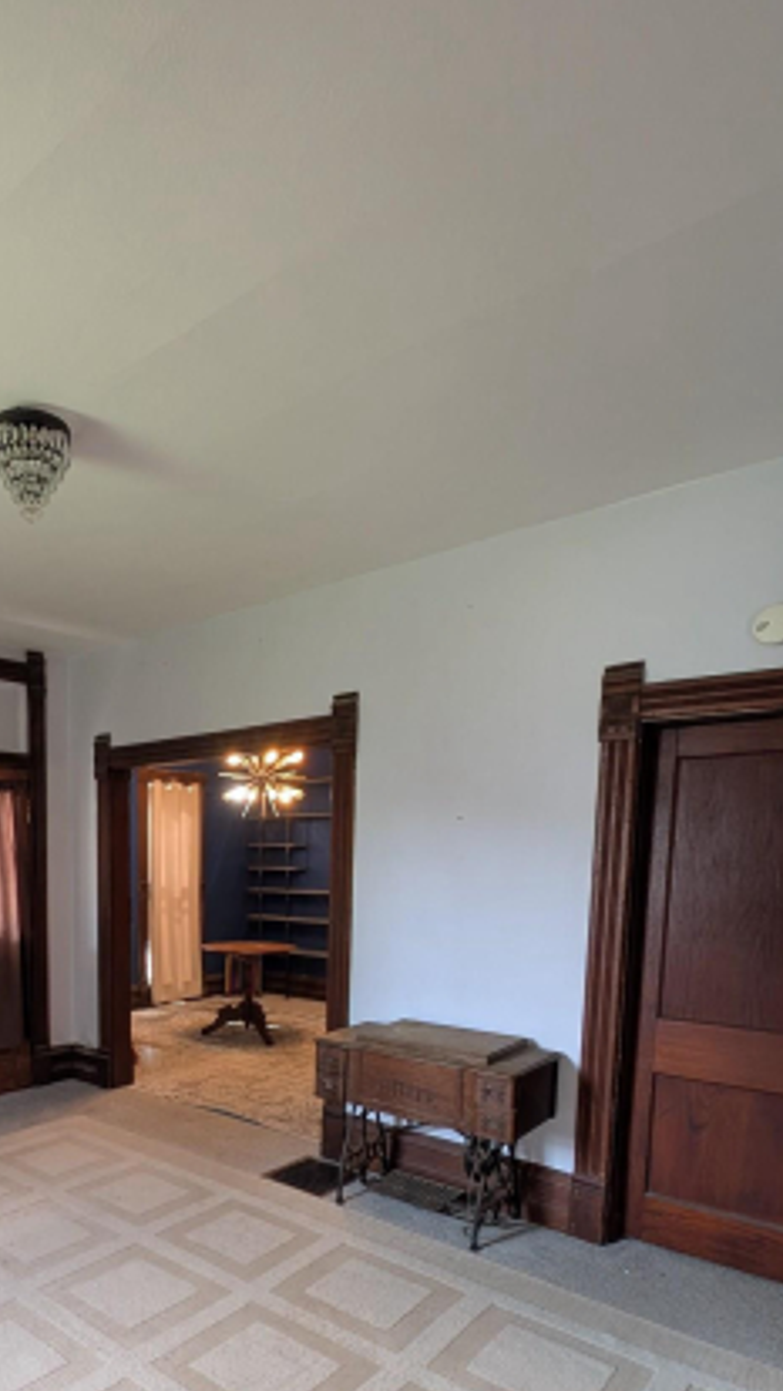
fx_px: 775
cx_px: 145
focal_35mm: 21
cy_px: 954
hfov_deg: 50.1
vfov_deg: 80.3
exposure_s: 1/60
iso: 182
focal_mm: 2.23
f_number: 1.95
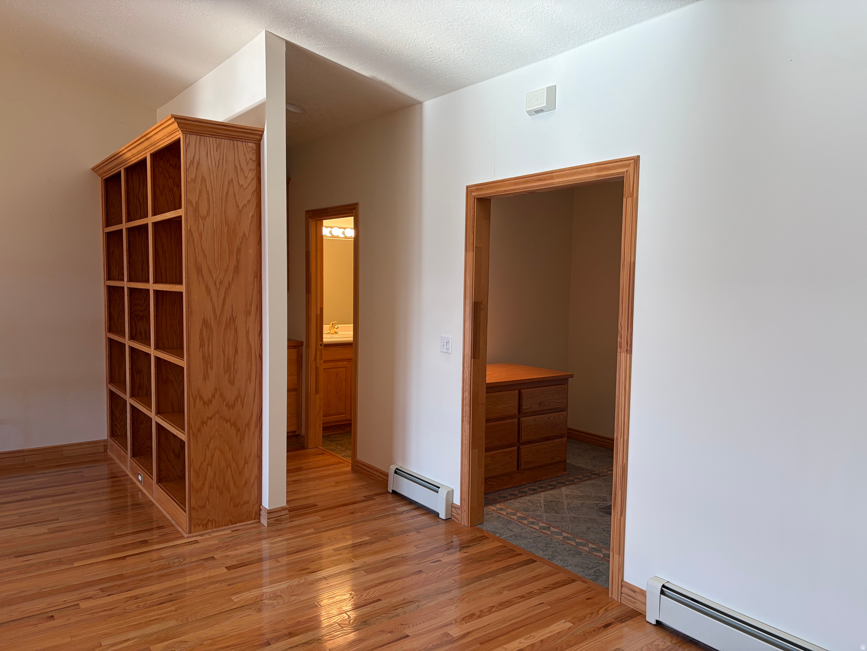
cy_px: 326
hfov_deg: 67.3
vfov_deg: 53.1
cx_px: 434
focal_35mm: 26
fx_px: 651
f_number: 1.6
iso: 50
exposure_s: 1/120
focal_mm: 5.96
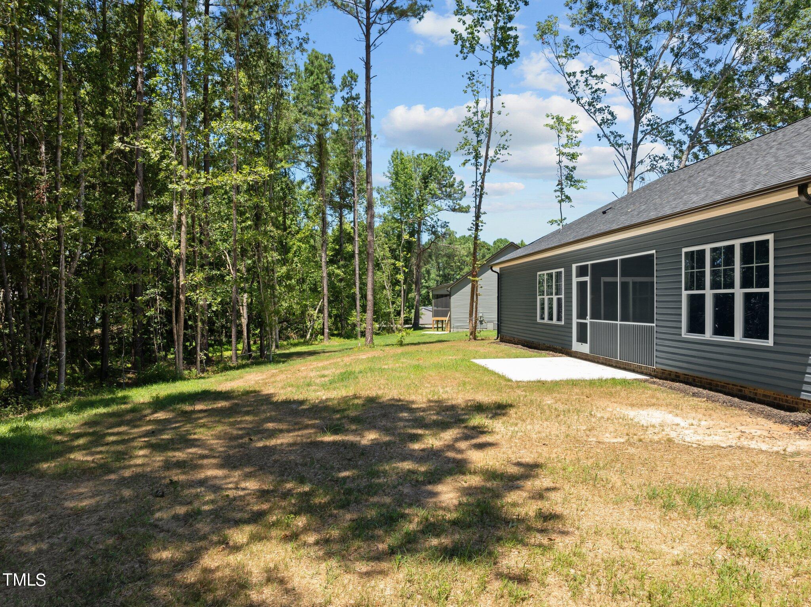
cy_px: 304
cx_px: 406
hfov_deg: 71.6
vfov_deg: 56.8
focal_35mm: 24
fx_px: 562
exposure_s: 1/40
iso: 100
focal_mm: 12.29
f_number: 5.6
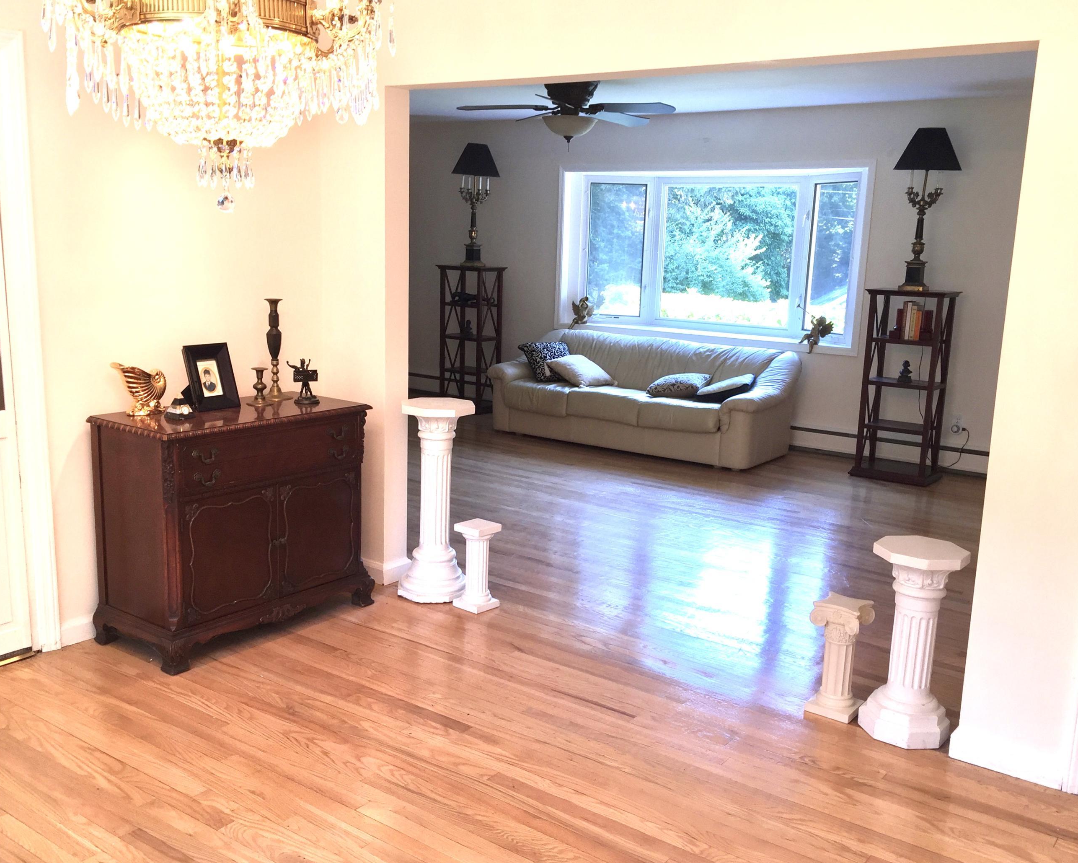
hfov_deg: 54.2
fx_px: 1053
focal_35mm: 33
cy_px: 458
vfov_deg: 44.5
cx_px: 543
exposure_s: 1/46
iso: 32
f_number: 2.2
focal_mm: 4.15
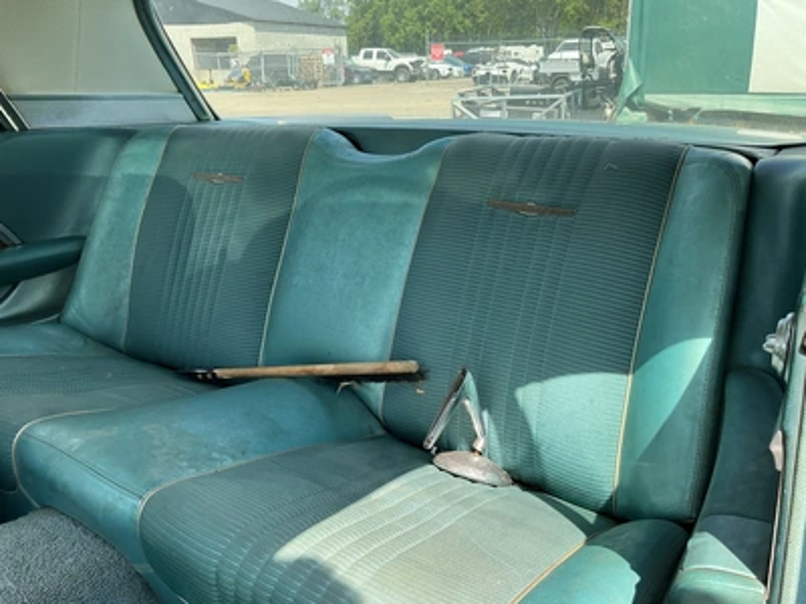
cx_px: 403
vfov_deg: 49.7
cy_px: 302
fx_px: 652
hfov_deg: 63.4
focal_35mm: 28
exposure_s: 1/325
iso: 25
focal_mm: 3
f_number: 1.8
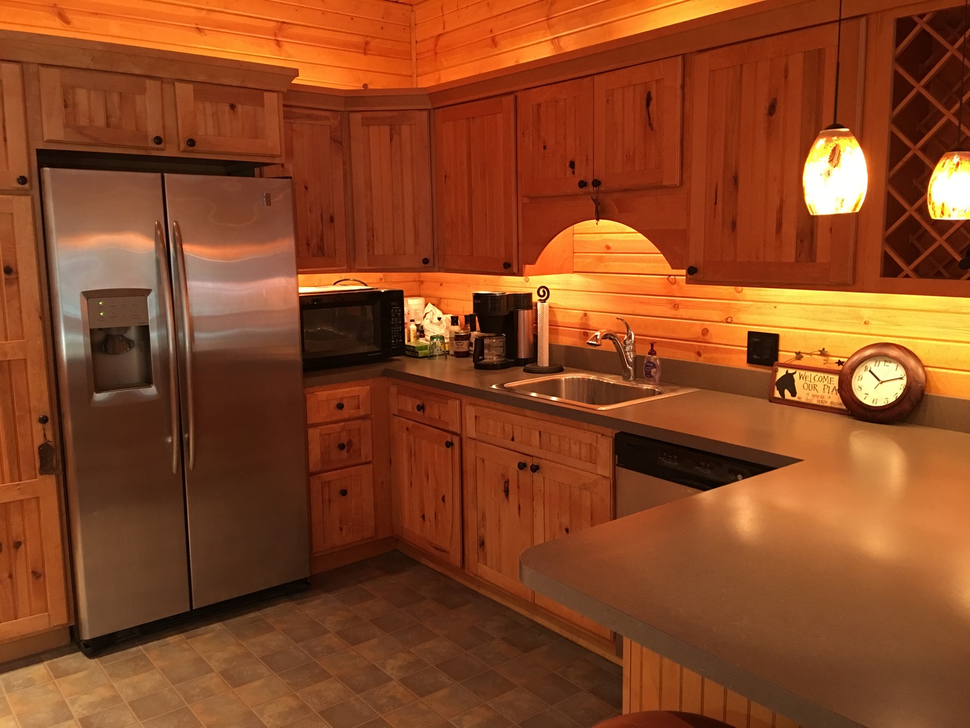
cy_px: 364
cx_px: 485
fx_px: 813
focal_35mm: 29
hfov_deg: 61.7
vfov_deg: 48.2
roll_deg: +0.5
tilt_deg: -8.6
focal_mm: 4.15
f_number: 2.2
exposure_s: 1/10
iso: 100
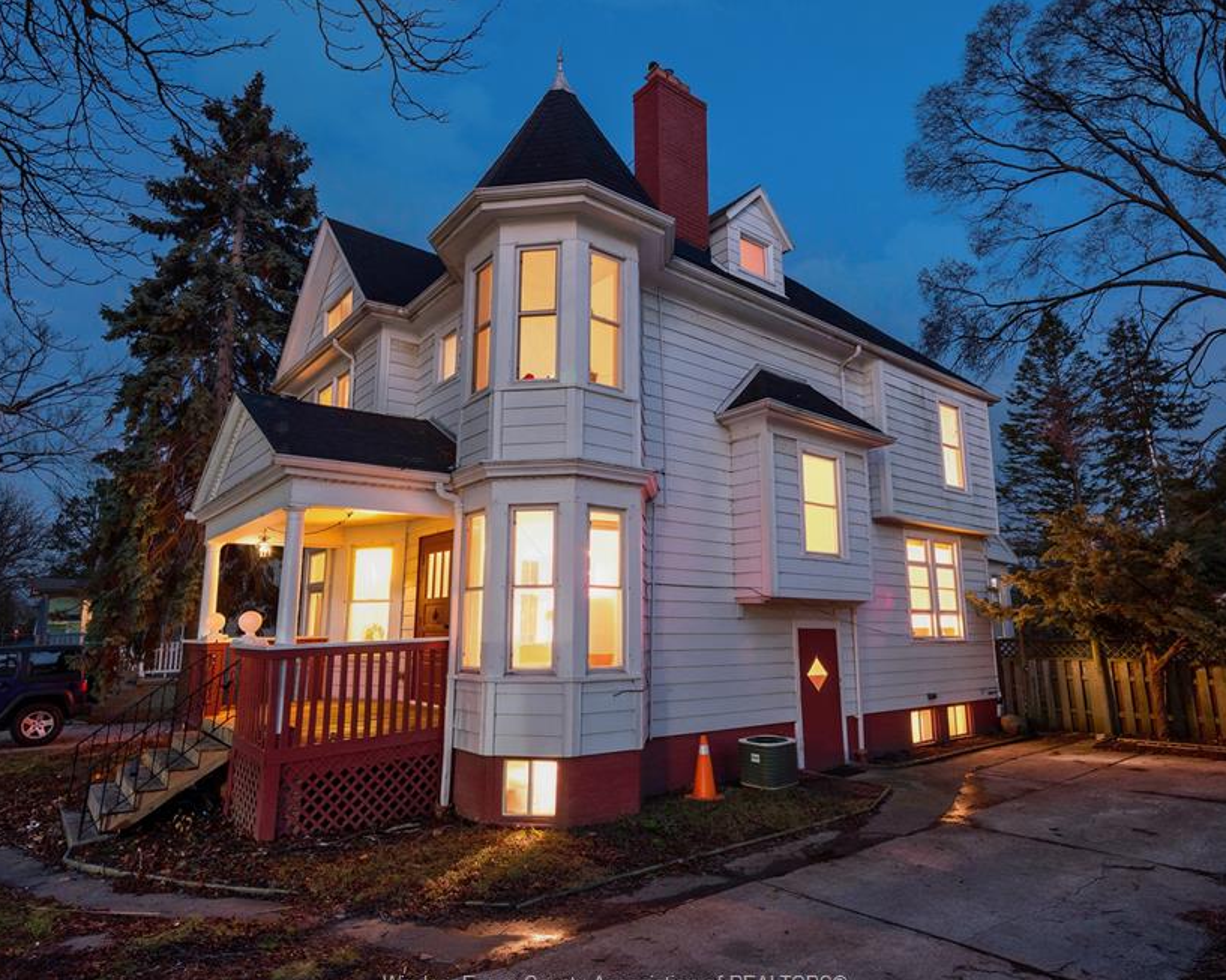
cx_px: 617
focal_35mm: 21
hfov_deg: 78.8
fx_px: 747
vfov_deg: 66.5
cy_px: 486
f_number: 8
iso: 400
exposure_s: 1/400
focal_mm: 17.5
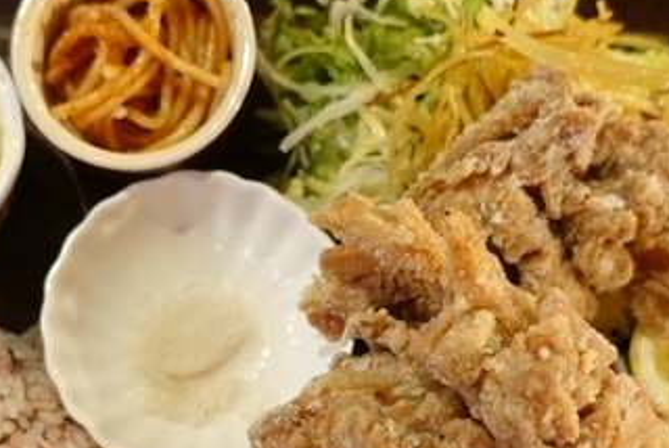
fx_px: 893
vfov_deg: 27.6
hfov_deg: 40.7
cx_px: 245
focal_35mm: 48
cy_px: 350
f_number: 1.8
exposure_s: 1/30
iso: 400
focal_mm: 8.8
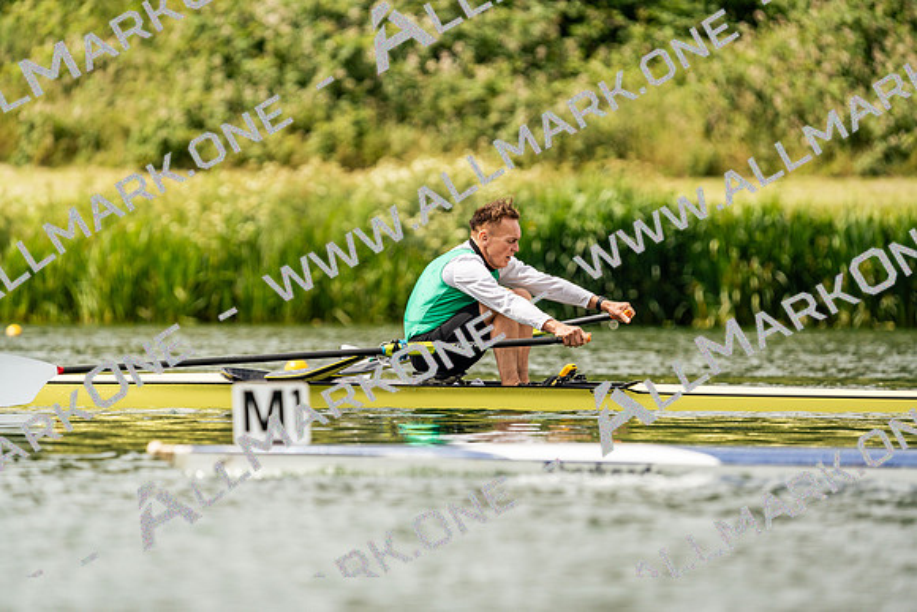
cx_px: 458
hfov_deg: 4.5
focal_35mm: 463
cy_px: 306
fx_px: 11796
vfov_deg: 3.0
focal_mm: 463
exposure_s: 1/2000
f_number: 6.3
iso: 250
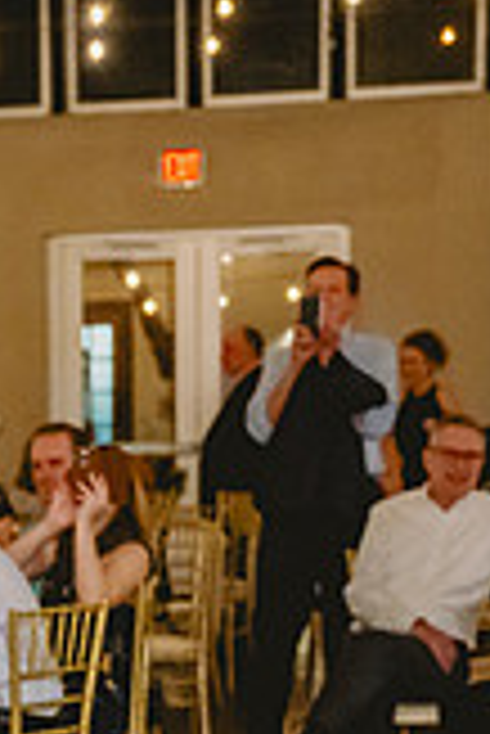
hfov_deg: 9.7
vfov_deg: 14.9
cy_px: 723
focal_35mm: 135
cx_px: -355
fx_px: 2750
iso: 4000
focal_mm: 38
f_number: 2.8
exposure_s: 1/160
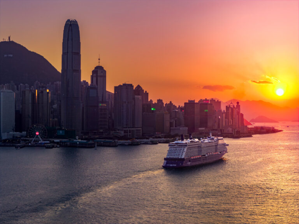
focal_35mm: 70
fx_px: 604
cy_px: 112
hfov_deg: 27.8
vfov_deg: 21.0
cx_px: 150
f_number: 2.8
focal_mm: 19.35
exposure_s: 1/1000
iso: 200
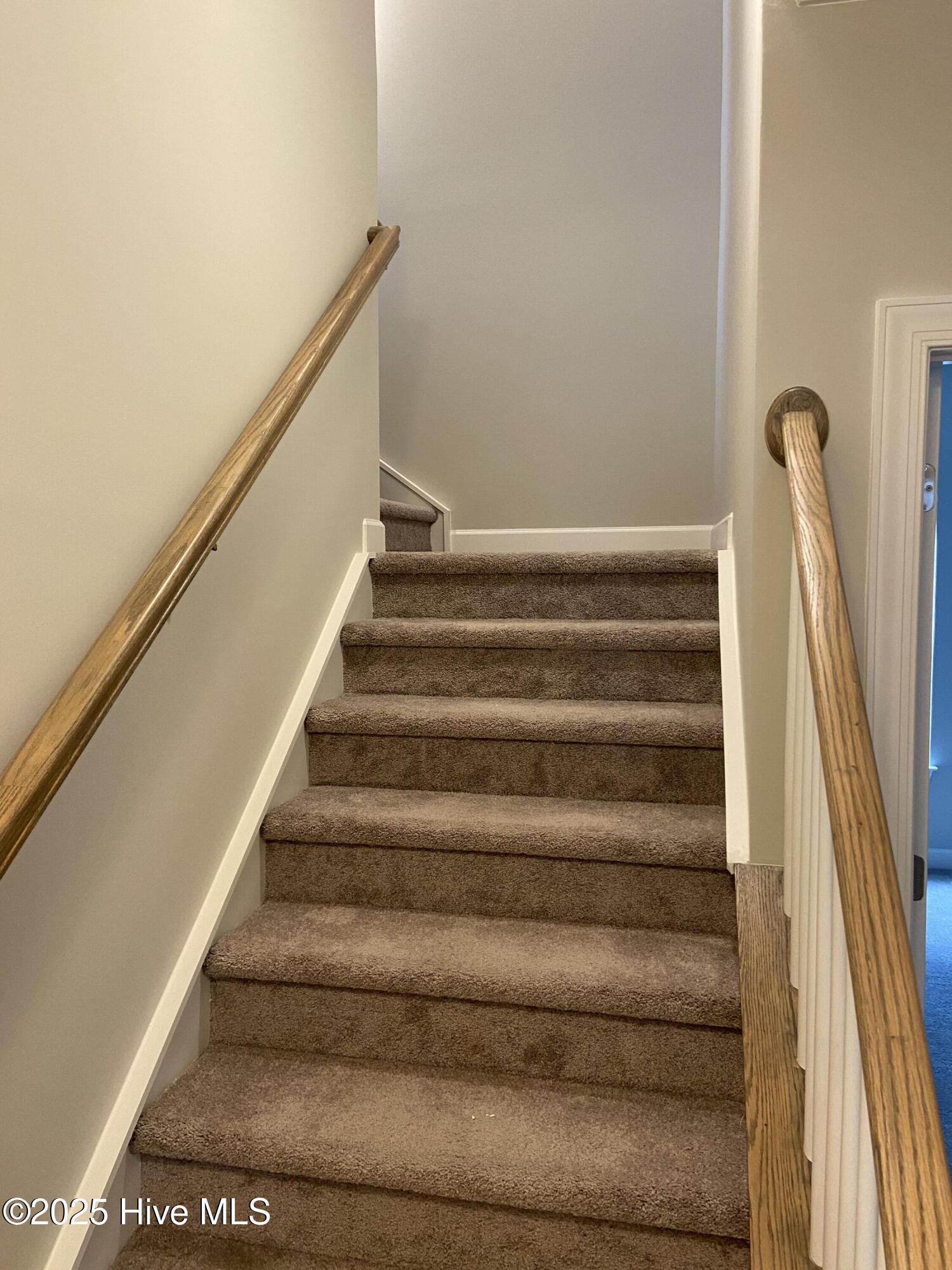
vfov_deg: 67.3
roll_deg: +1.7
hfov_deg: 53.1
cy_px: 635
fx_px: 953
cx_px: 476
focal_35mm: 26
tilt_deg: -2.7
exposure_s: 1/60
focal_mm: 4.25
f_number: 1.8
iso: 200
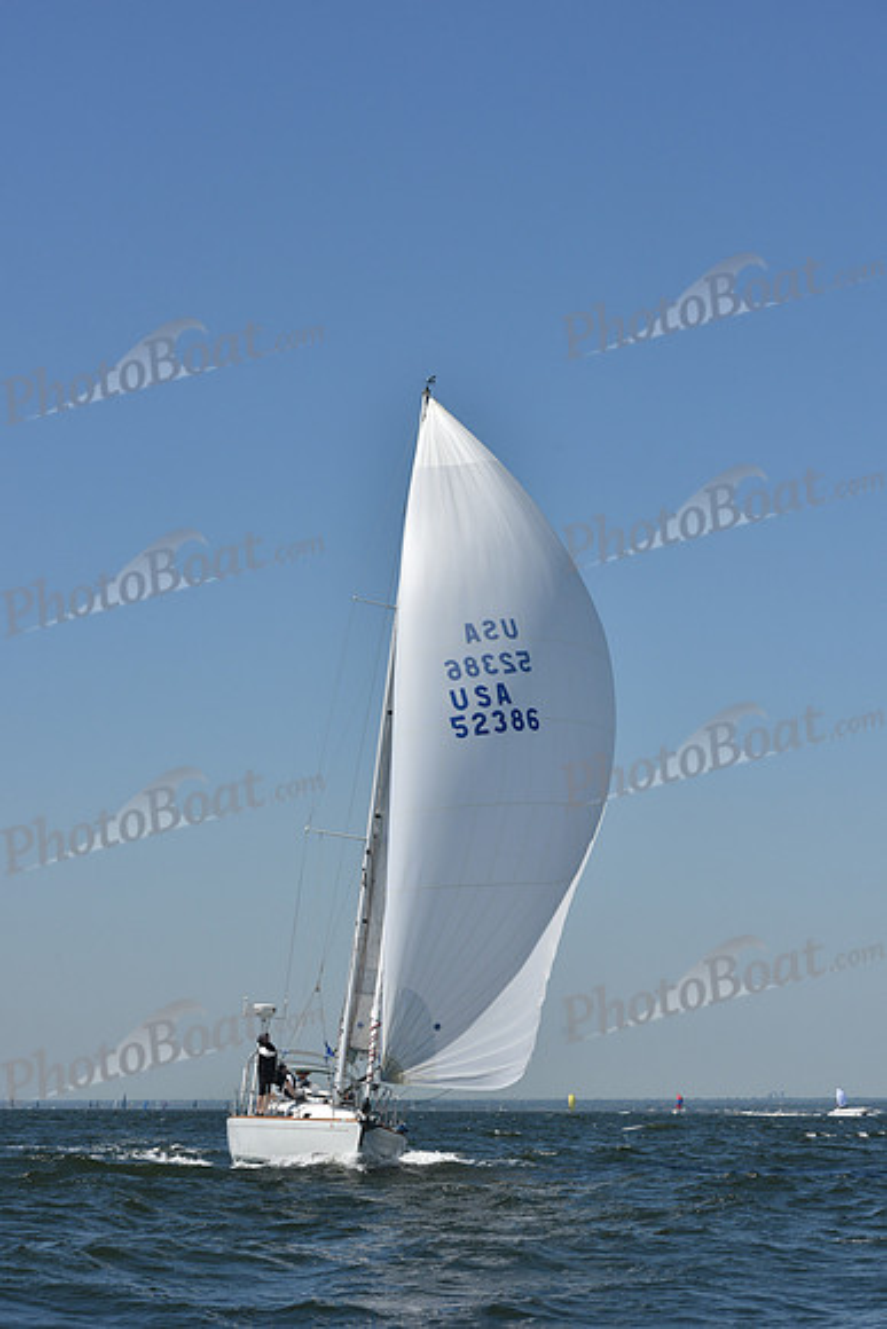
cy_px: 664
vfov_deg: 23.9
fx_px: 3139
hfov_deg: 16.1
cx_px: 444
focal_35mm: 85
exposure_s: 1/1250
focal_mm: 85
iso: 250
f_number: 9
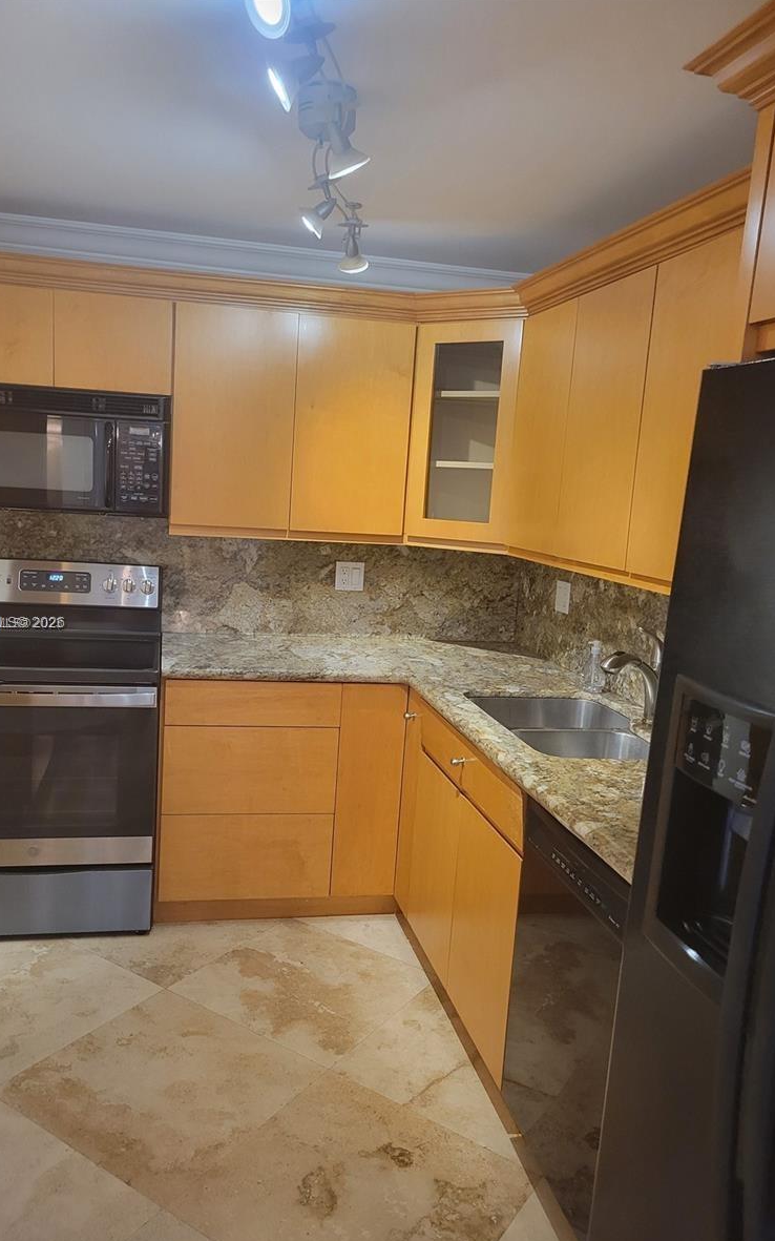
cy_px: 624
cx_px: 343
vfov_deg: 66.5
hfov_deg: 44.5
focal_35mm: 28
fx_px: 946
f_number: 1.8
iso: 320
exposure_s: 1/40
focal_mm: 5.4
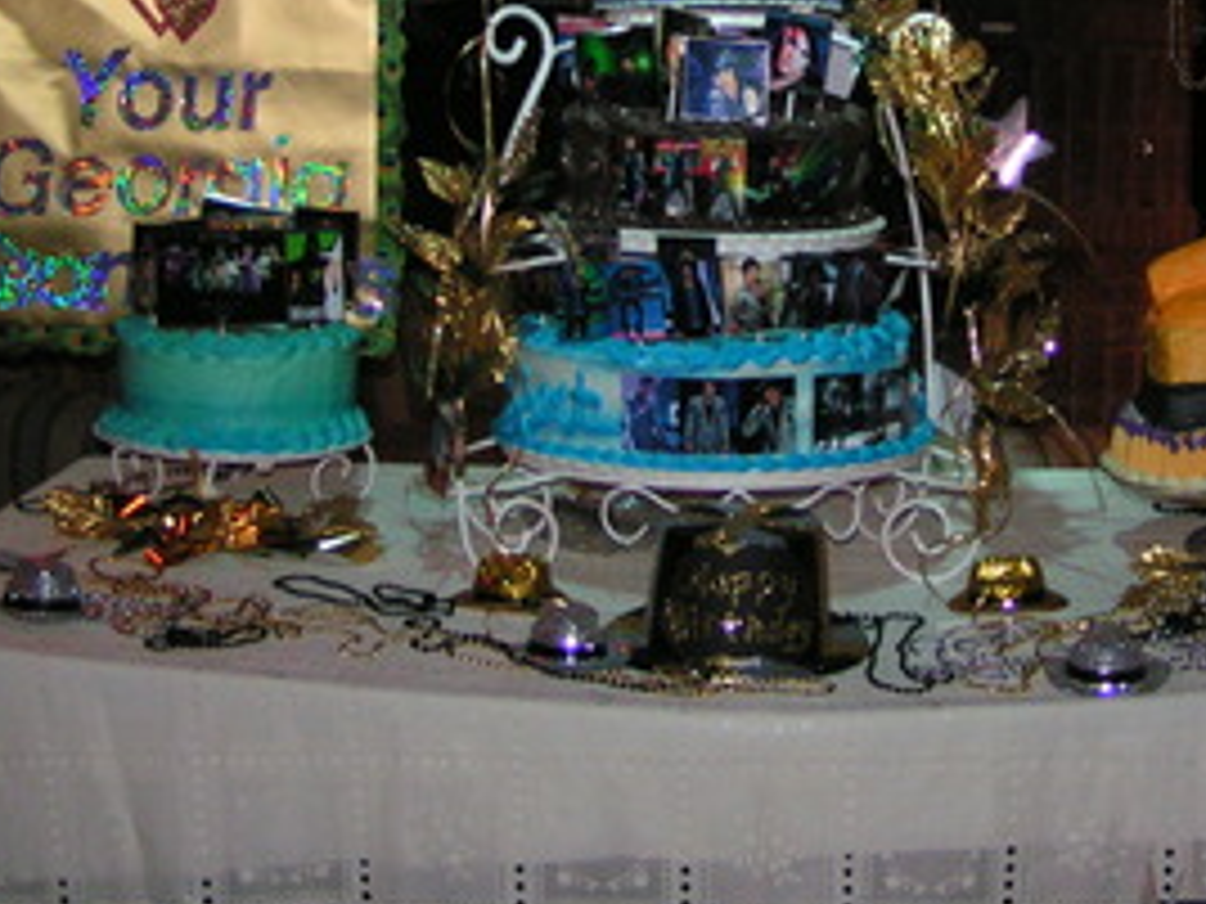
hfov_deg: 28.4
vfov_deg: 21.2
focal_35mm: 68
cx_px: 801
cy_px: 112
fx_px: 2369
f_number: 2.8
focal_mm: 5.8
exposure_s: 1/40
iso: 200
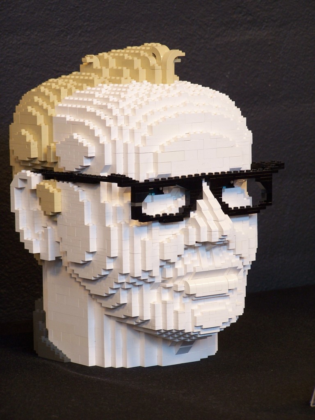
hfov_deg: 8.8
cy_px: 210
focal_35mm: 169
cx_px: 158
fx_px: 2050
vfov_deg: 11.7
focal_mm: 28
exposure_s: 1/3
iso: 80
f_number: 3.2
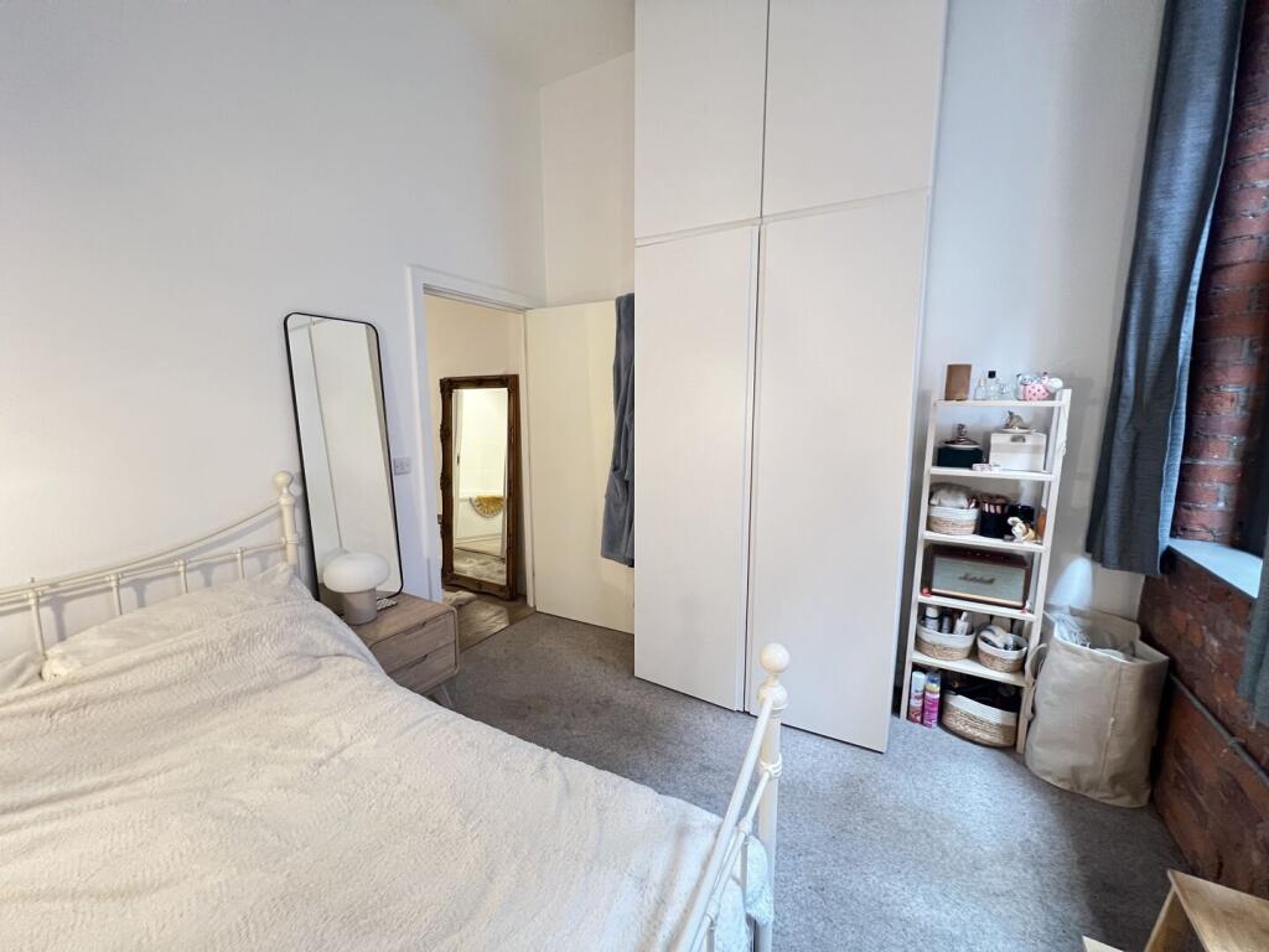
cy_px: 476
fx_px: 477
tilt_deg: -8.7
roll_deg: +0.7
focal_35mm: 13
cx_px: 634
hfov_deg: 106.2
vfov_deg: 89.9
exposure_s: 1/50
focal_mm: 1.57
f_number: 1.8
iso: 400
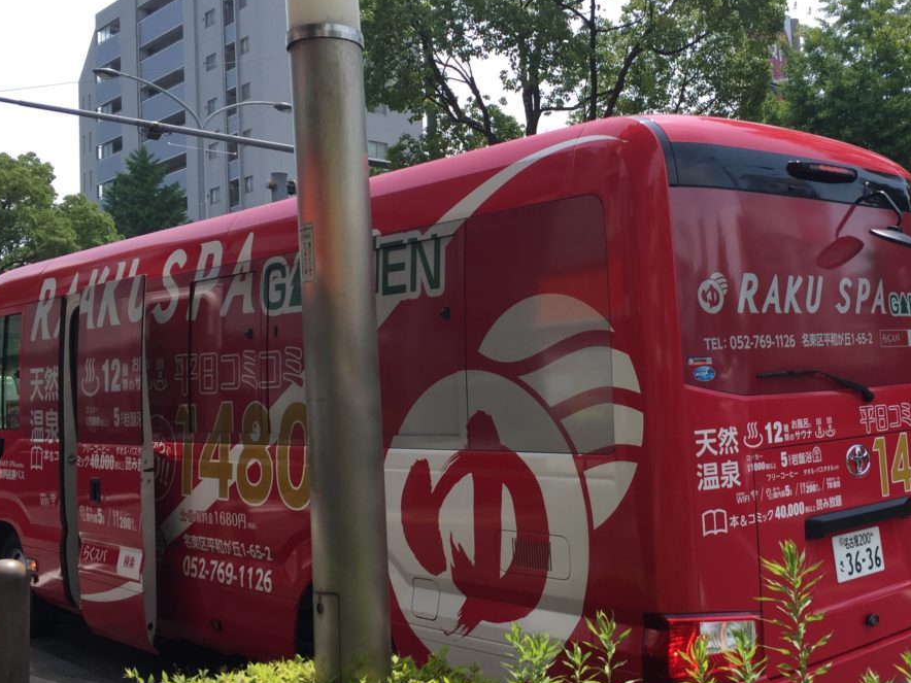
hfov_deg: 44.5
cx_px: 549
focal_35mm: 42
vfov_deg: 34.3
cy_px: 332
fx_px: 1105
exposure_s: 1/1364
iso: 32
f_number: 2.2
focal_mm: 4.15
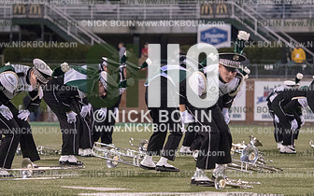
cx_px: 152
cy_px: 88
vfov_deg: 6.2
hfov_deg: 9.9
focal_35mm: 211
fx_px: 1806
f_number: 3.2
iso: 5000
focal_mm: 120
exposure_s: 1/1250
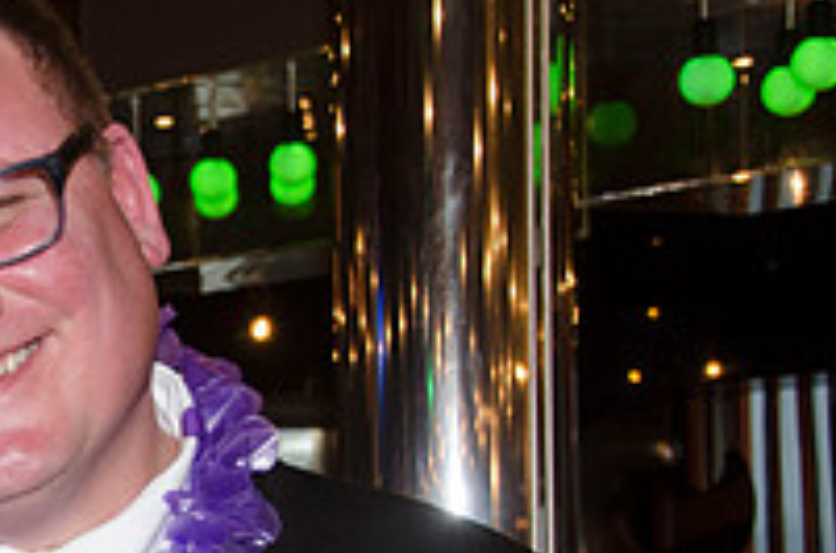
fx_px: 3406
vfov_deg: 9.2
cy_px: 607
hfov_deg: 13.6
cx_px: -204
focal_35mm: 147
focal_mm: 34
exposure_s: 1/60
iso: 400
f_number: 5.6
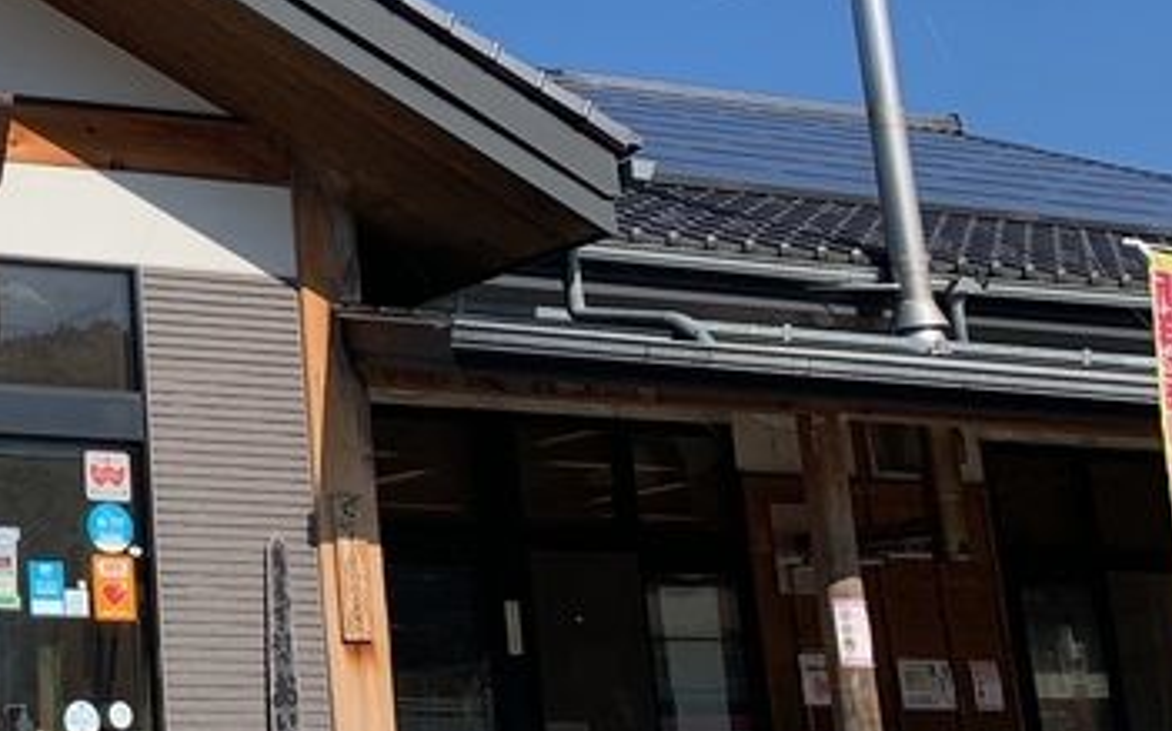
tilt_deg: +16.7
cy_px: 255
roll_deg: +0.0
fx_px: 2043
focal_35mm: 64
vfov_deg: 20.2
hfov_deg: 28.6
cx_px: -165
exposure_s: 1/2421
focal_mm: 4.25
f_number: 1.8
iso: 25
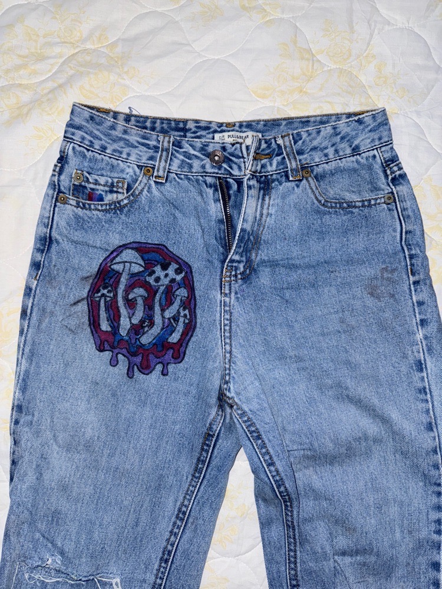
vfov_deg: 71.6
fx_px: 409
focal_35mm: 24
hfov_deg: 56.8
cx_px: 221
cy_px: 294
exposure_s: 1/46
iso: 64
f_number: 1.78
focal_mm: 6.76
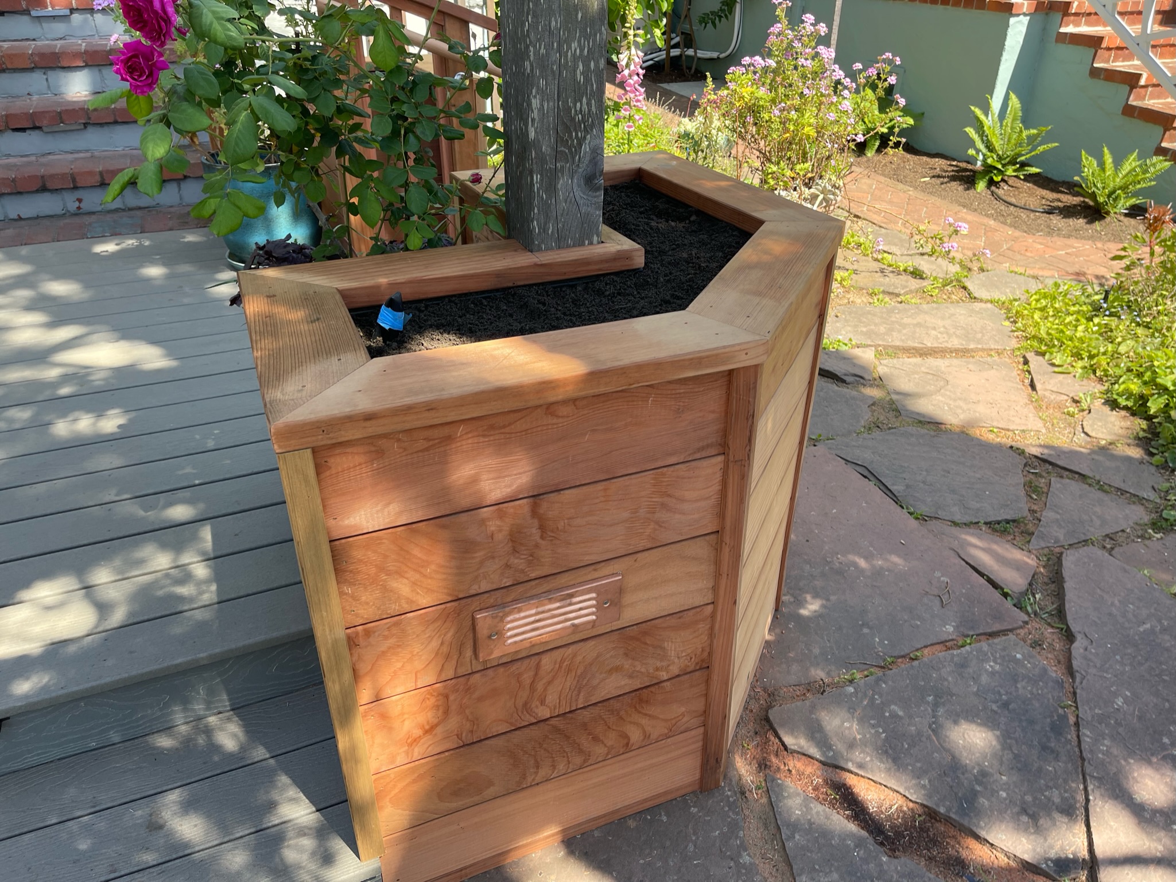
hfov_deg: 67.3
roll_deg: -1.3
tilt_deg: -30.9
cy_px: 441
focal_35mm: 26
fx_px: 883
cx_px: 588
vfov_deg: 53.0
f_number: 1.6
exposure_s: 1/488
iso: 32
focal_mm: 5.1
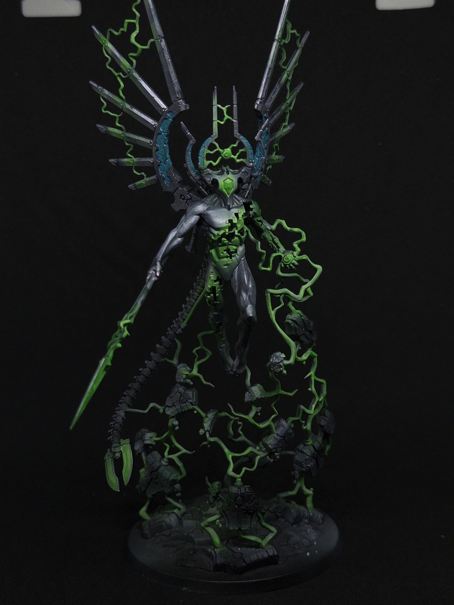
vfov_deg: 71.6
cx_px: 227
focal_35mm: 24
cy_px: 302
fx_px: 420
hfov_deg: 56.8
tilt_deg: -8.6
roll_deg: +0.9
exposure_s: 1/250
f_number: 1.78
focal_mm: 6.76
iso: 50
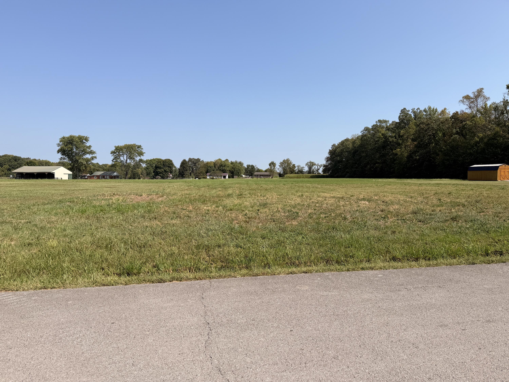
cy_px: 191
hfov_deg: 71.6
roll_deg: +0.1
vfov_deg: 56.8
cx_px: 254
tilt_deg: -2.1
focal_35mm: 24
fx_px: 353
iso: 80
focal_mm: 6.76
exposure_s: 1/5319
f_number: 1.78
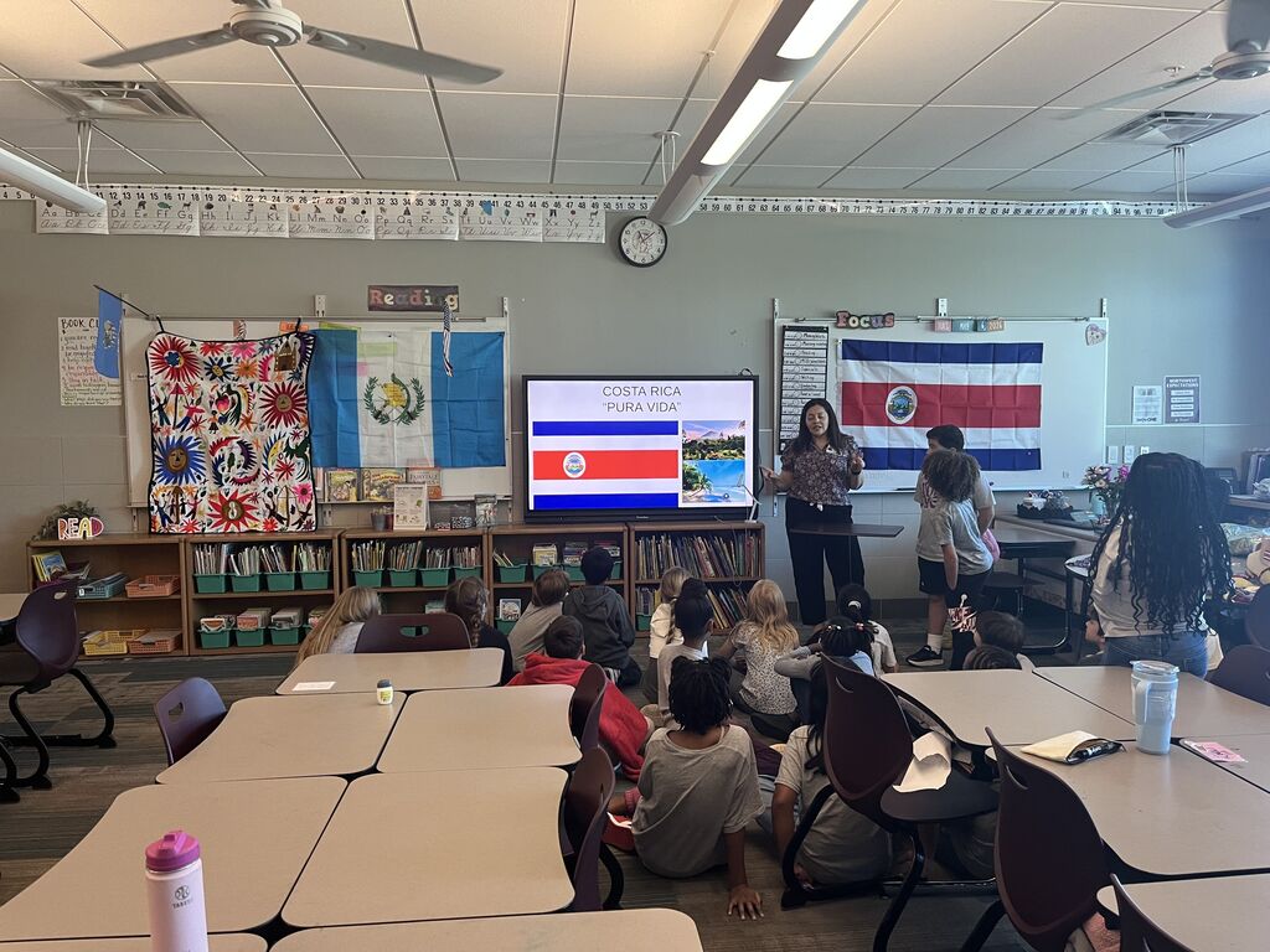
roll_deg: +1.0
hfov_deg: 67.3
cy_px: 476
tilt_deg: -5.4
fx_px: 954
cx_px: 635
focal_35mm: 26
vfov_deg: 53.1
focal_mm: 5.1
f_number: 1.6
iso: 160
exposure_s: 1/59
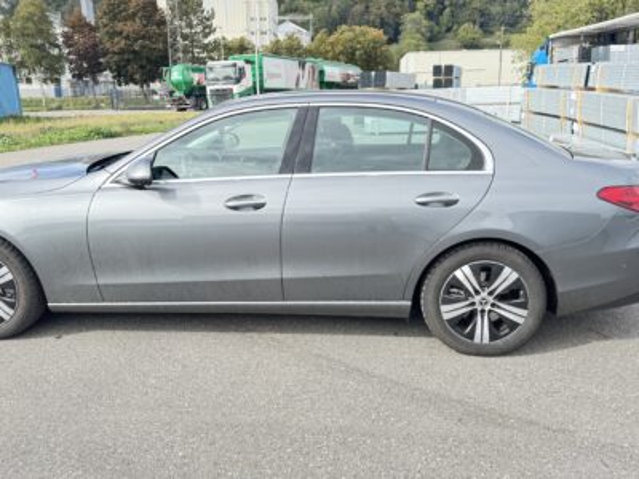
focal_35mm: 24
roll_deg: +1.9
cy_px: 240
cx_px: 320
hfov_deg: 71.6
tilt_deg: -10.6
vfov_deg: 56.8
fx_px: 443
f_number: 1.78
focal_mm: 6.76
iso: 80
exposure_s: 1/723
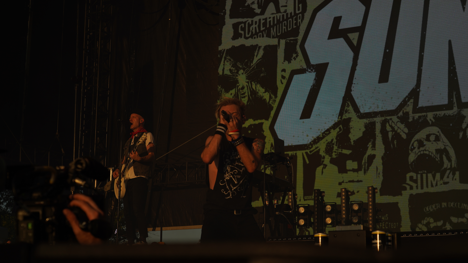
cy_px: 138
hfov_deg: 31.4
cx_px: 236
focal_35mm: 67
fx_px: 831
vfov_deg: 18.0
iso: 100
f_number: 8
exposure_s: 1/640
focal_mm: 63
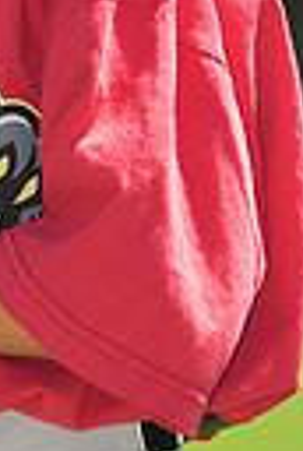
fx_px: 11351
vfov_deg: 2.3
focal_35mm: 904
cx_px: -123
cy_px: -226
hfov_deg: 1.5
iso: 200
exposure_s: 1/640
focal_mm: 200
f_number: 4.5
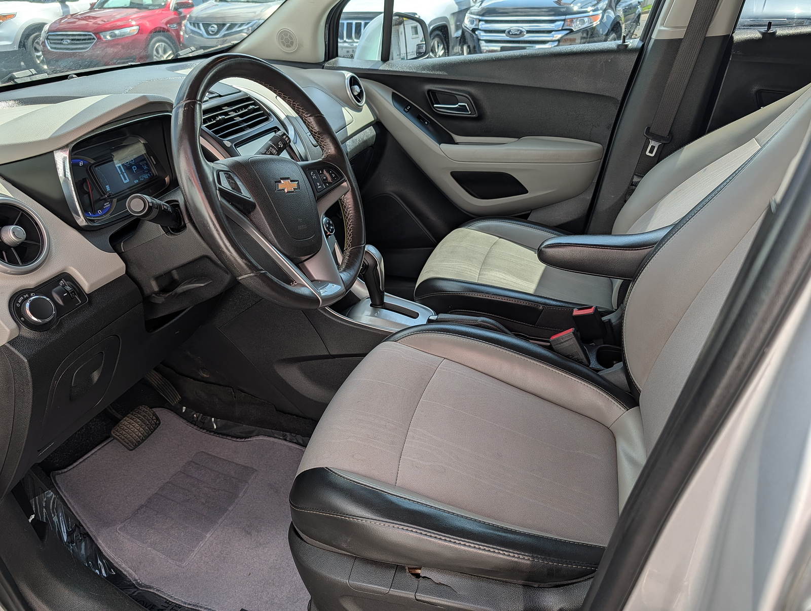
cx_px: 406
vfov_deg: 56.9
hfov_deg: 71.5
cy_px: 306
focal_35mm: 24
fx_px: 563
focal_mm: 6.9
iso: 19
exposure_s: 1/398
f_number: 1.68
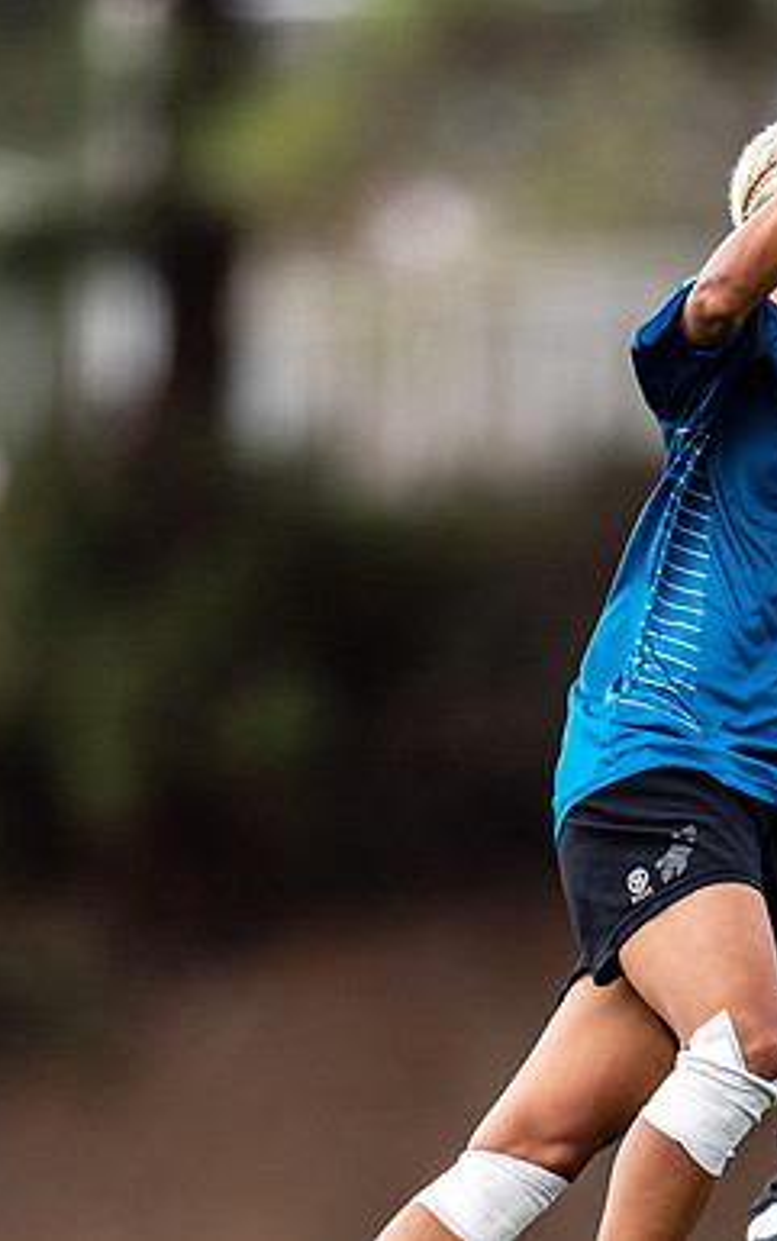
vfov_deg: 1.7
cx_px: 624
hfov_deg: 1.1
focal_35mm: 1208
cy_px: 1169
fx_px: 40883
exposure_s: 1/1000
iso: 100
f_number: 2.8
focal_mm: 400
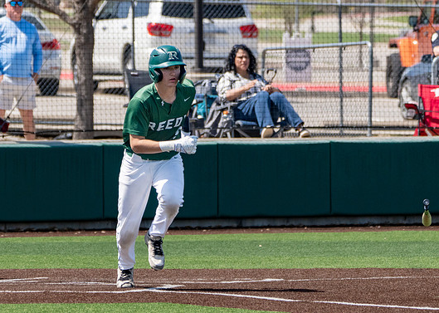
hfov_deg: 4.3
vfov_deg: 3.0
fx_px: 5905
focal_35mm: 474
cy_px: 148
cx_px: 115
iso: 800
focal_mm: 265
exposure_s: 1/2500
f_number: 8
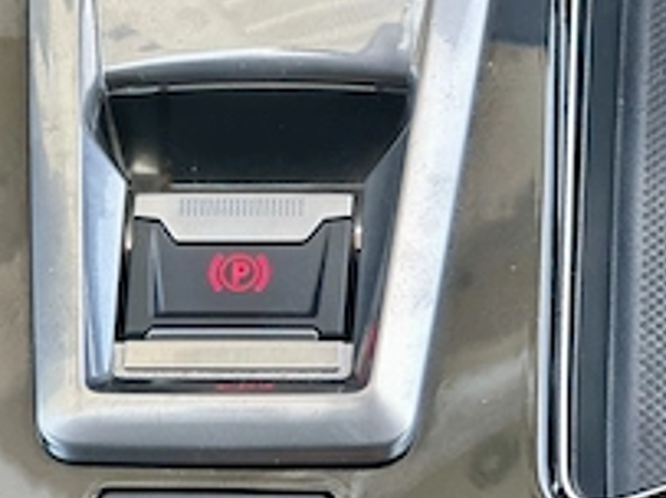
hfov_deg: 13.0
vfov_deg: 9.7
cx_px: 246
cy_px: 311
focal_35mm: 152
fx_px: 2923
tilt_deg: -53.6
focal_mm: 9
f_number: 2.8
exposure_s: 1/119
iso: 80
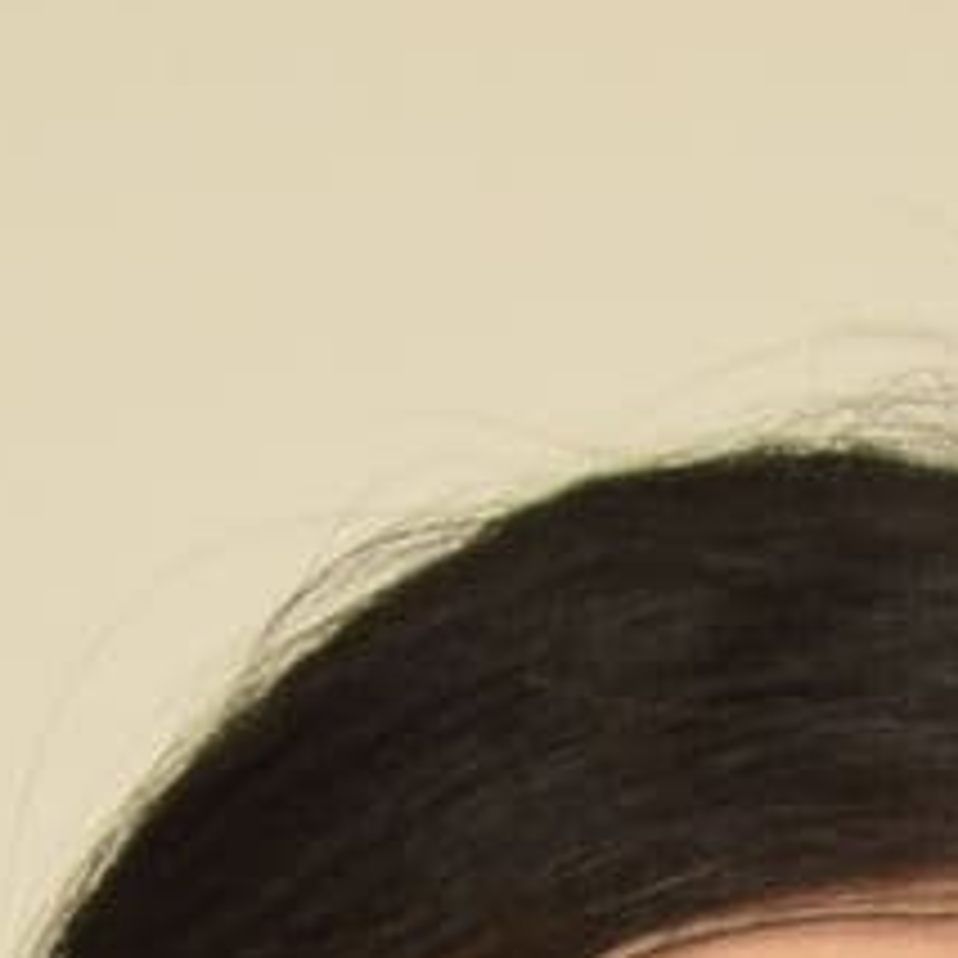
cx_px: 819
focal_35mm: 251
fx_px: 7859
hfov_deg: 7.0
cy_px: 4484
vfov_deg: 5.5
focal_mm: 20
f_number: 13
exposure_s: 1/125
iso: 100
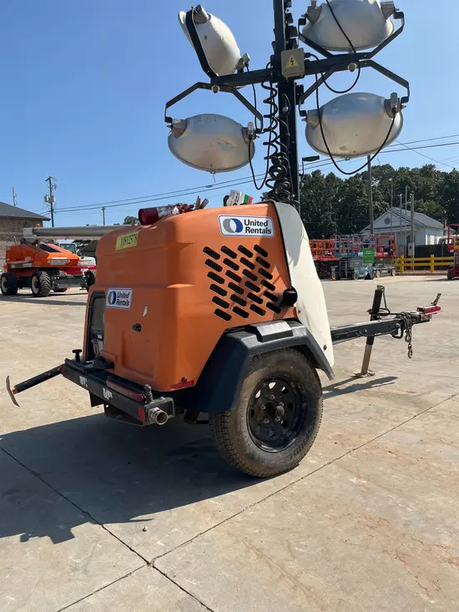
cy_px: 306
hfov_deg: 53.1
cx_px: 230
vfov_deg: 67.3
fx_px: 460
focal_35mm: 26
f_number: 1.6
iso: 50
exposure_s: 1/3413
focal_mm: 5.1
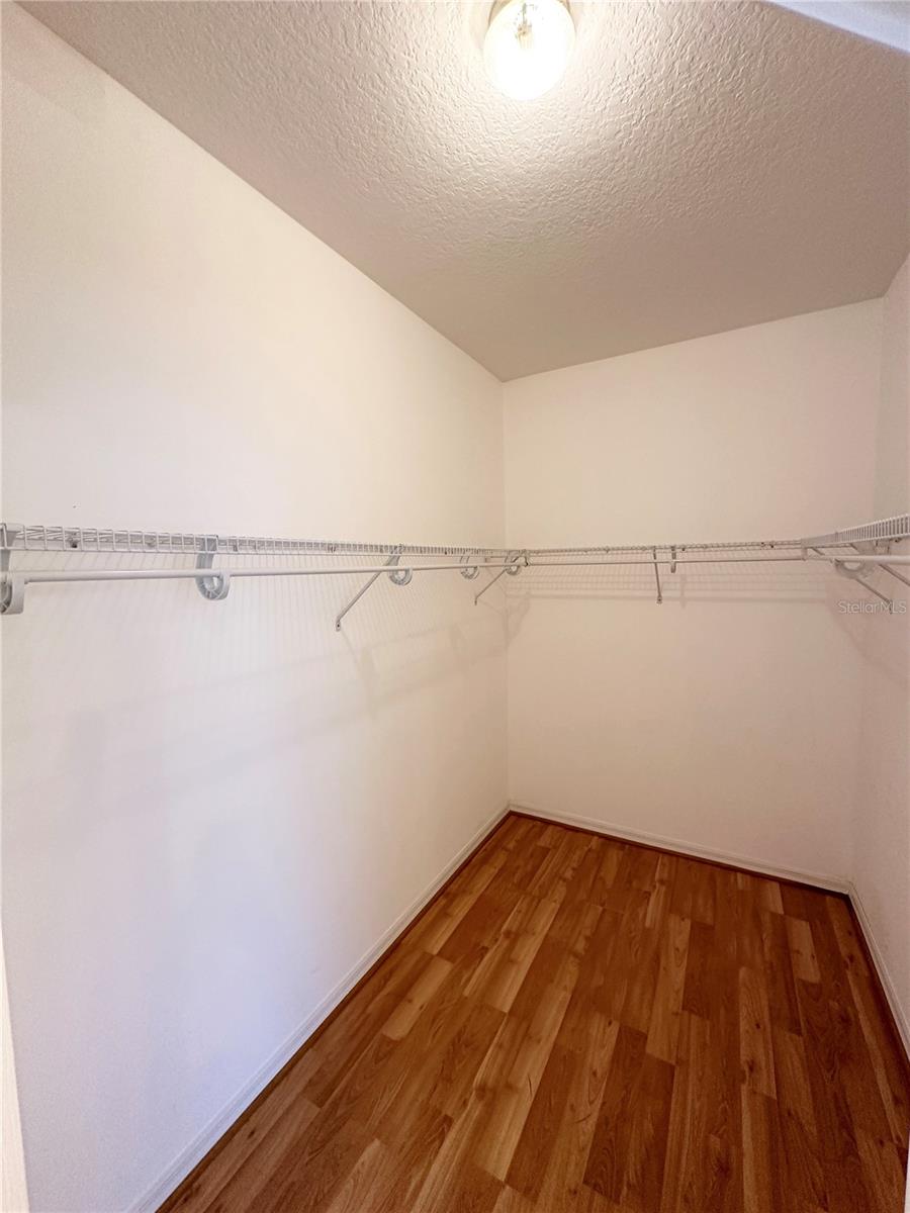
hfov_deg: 85.7
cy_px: 606
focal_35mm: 14
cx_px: 455
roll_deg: +0.7
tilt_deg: -4.8
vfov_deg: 102.1
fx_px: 491
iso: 200
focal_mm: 2.22
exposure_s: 1/60
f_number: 2.2
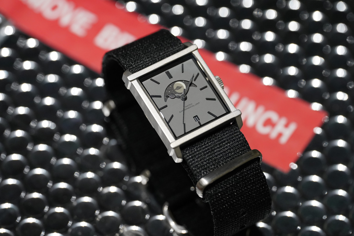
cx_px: 177
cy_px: 118
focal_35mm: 105
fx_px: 1032
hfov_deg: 19.5
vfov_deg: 13.0
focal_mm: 105
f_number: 5
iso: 5000
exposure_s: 1/125
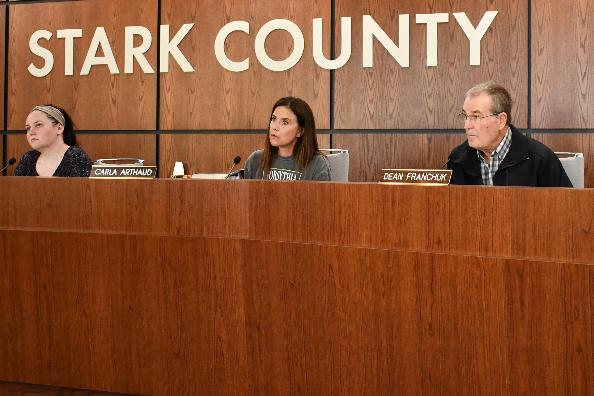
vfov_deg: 22.2
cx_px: 360
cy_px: 142
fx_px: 1006
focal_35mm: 61
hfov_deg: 32.8
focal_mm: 21
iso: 1400
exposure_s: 1/125
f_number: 3.8
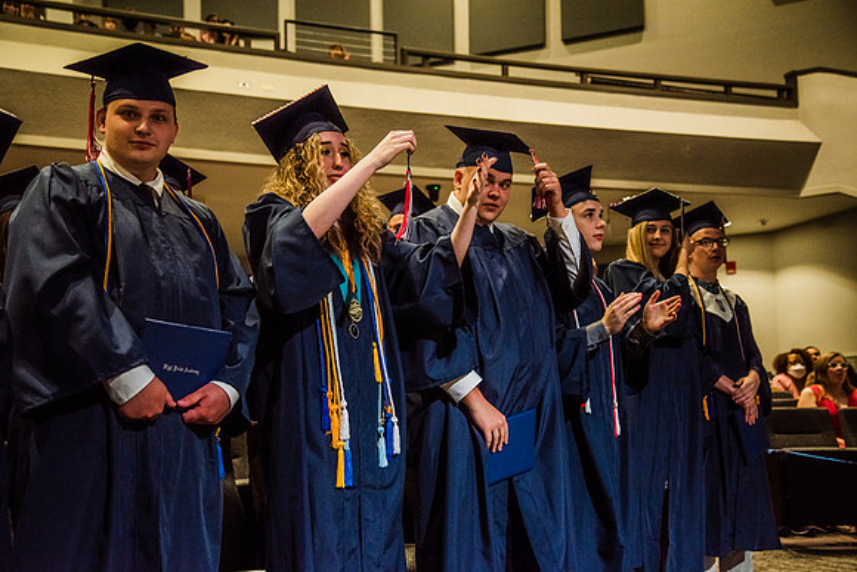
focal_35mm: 46
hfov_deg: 42.7
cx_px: 428
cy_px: 286
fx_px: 1095
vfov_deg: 29.3
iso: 800
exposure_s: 1/200
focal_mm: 46
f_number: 4.5
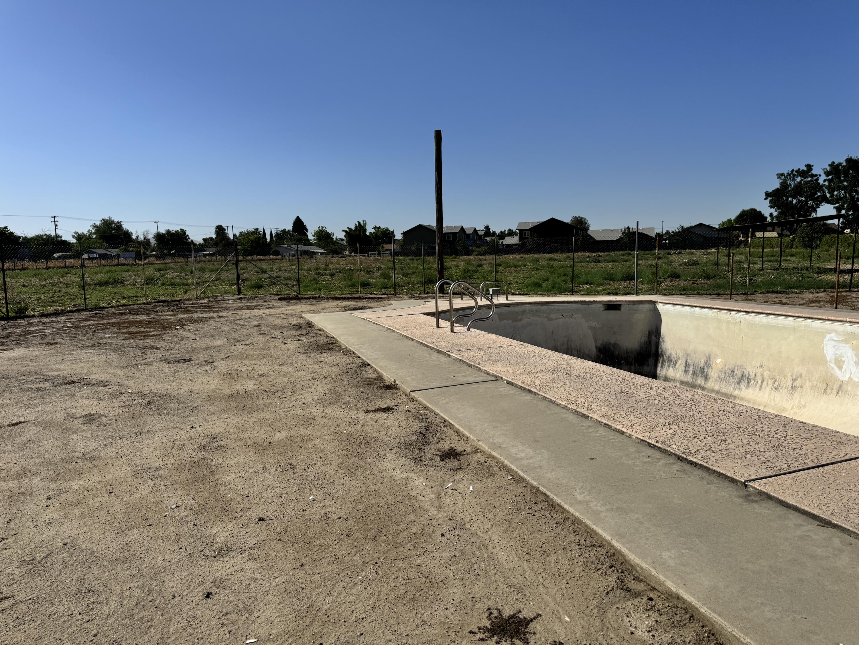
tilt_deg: -7.0
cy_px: 322
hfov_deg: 71.6
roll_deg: +2.0
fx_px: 596
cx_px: 430
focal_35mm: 24
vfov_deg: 56.8
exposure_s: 1/10417
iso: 80
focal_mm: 6.76
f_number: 1.78
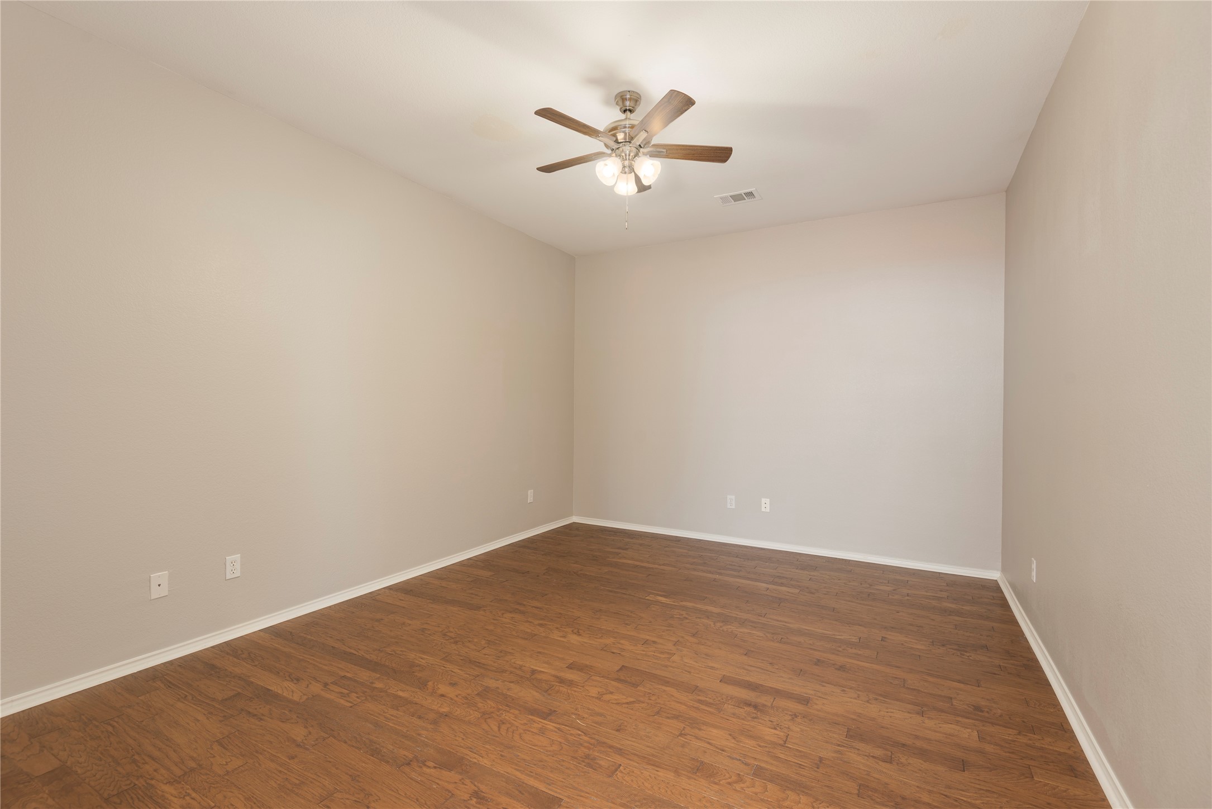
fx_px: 539
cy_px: 404
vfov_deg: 73.8
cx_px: 606
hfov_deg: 96.7
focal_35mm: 16
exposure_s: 1.3
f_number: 7.1
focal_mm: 16
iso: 100
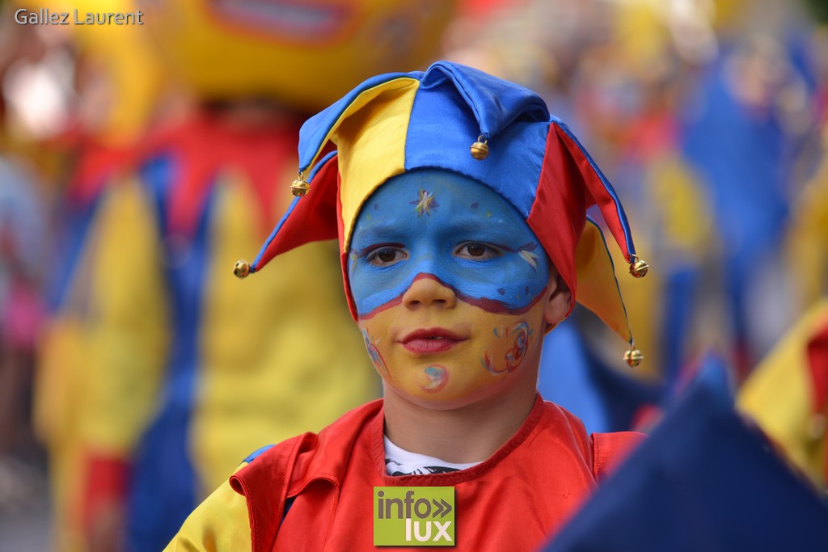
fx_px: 3864
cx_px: 414
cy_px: 276
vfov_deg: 8.2
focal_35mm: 168
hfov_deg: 12.2
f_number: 2.8
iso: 100
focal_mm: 112
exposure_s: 1/400
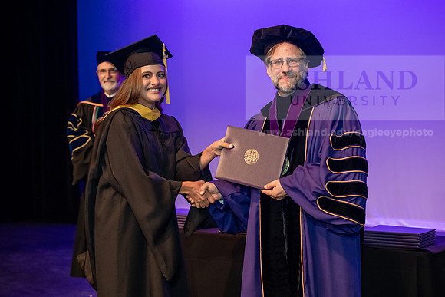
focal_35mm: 70
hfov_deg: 28.8
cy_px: 148
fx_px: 865
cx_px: 222
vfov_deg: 19.5
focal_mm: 70
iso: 3200
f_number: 4
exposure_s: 1/200
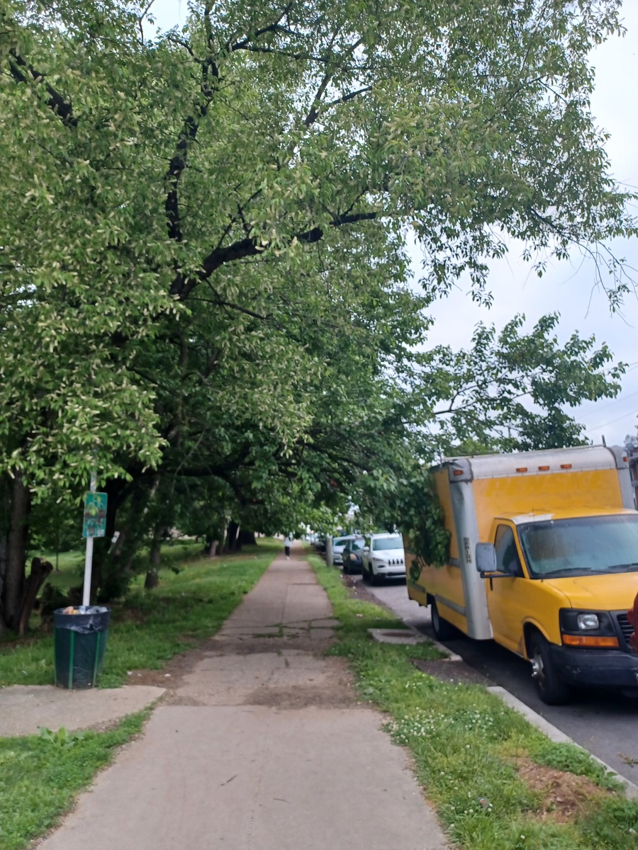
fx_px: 614
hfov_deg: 54.9
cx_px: 319
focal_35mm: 25
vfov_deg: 69.4
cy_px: 425
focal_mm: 4.6
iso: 40
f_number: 1.8
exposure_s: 1/60
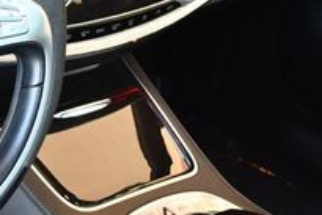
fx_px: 1119
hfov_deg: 15.5
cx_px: -105
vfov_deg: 10.9
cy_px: 41
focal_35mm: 125
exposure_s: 1/125
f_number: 3.8
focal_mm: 20
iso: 900
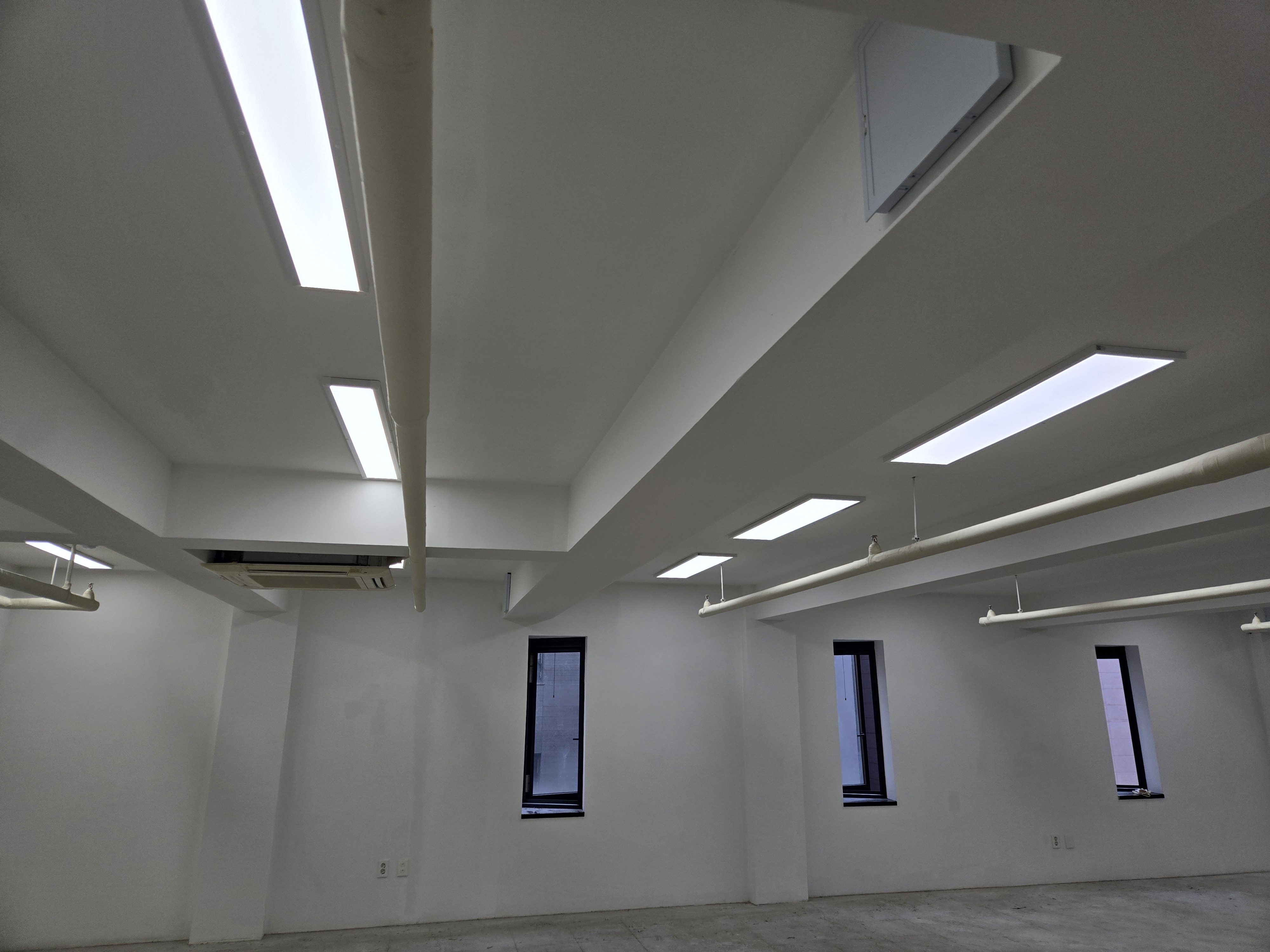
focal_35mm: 23
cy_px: 476
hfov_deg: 73.9
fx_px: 844
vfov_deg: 58.9
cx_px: 635
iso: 40
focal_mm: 5.4
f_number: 1.8
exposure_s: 1/596
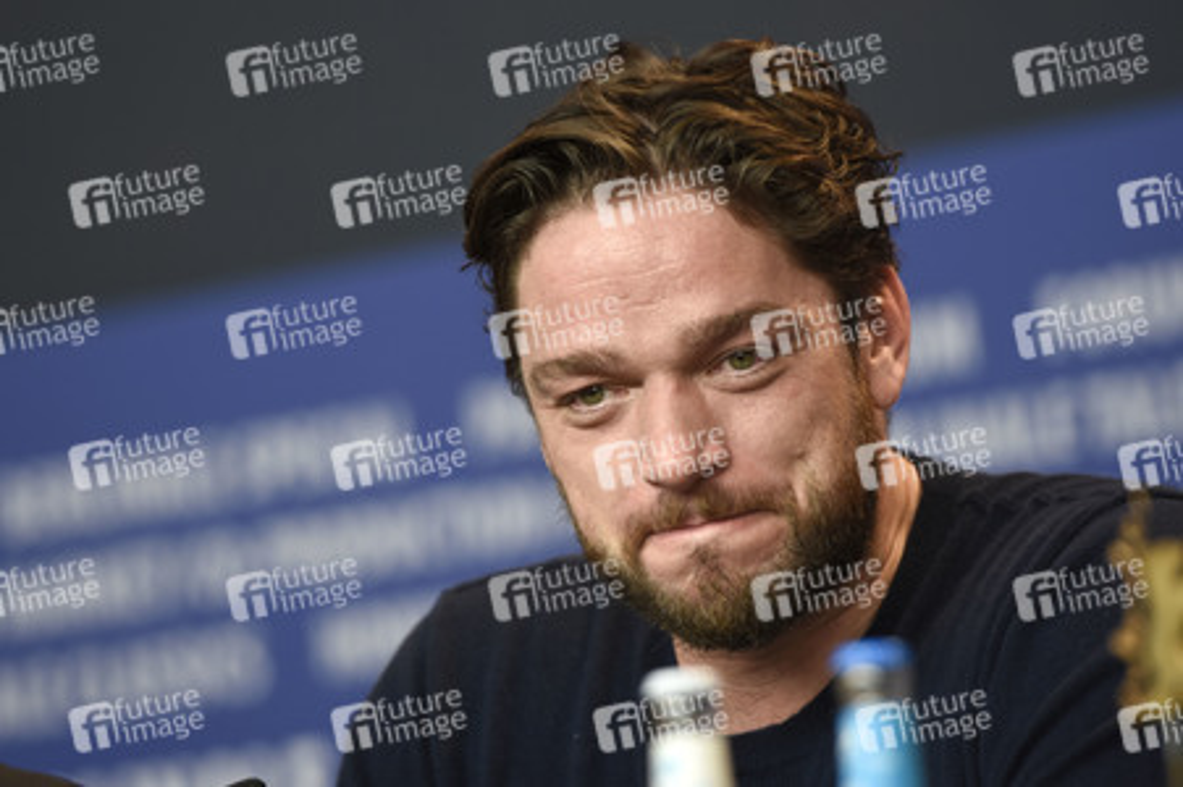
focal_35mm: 300
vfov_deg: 4.6
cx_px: 592
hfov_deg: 6.9
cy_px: 394
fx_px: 9851
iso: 640
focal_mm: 200
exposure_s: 1/320
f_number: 3.2
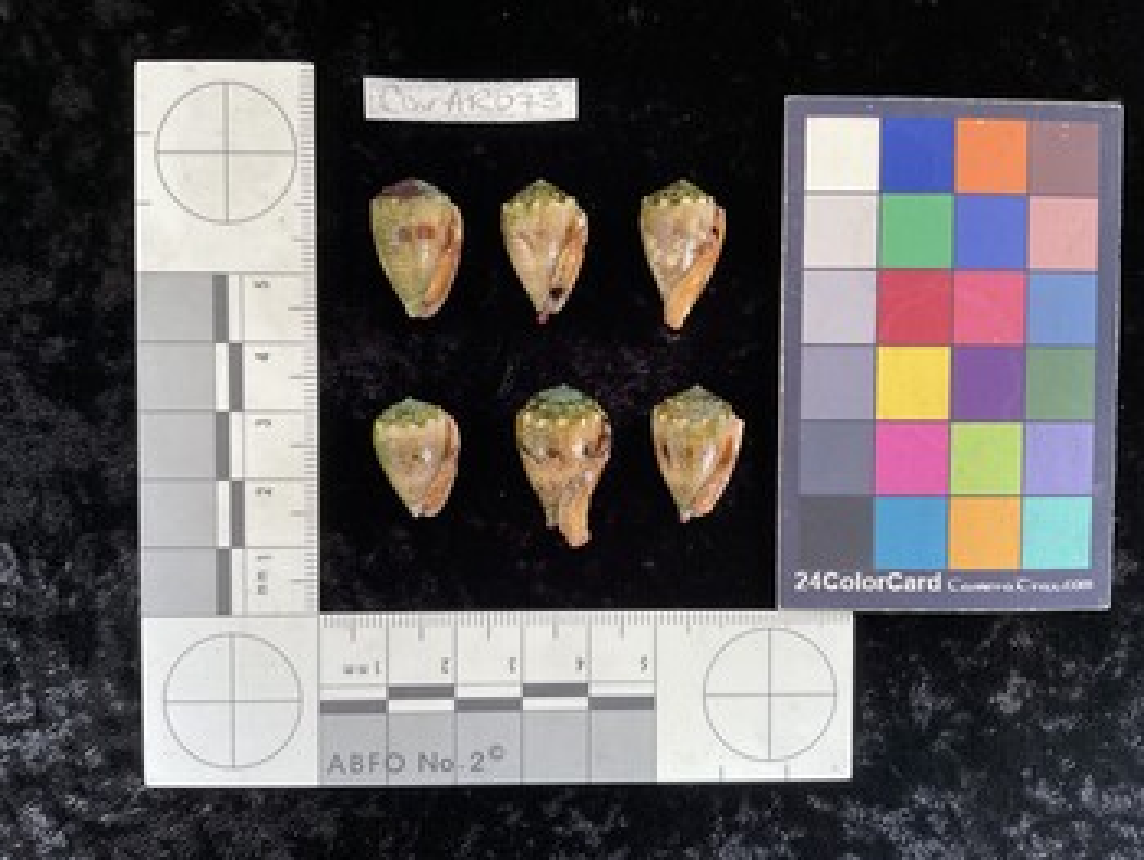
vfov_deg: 48.3
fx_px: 959
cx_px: 572
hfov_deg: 61.6
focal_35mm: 29
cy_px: 430
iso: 80
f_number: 1.8
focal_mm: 3
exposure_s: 1/60
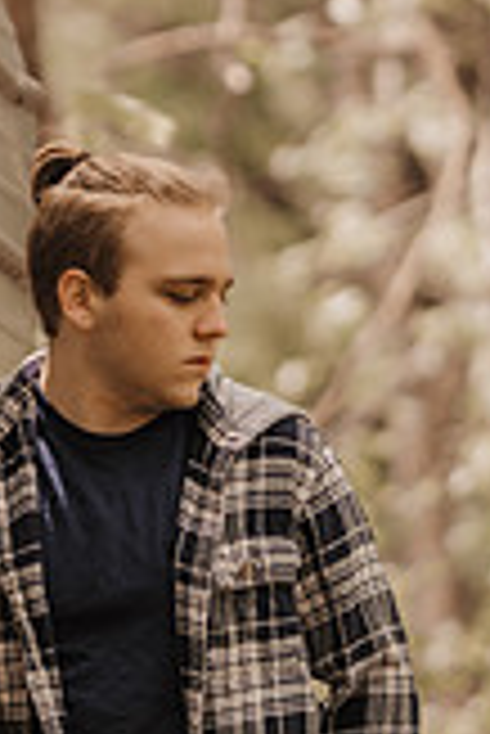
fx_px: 7151
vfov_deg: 5.9
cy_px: 279
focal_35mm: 351
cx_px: 153
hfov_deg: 3.9
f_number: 1.6
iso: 125
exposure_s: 1/640
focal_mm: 85
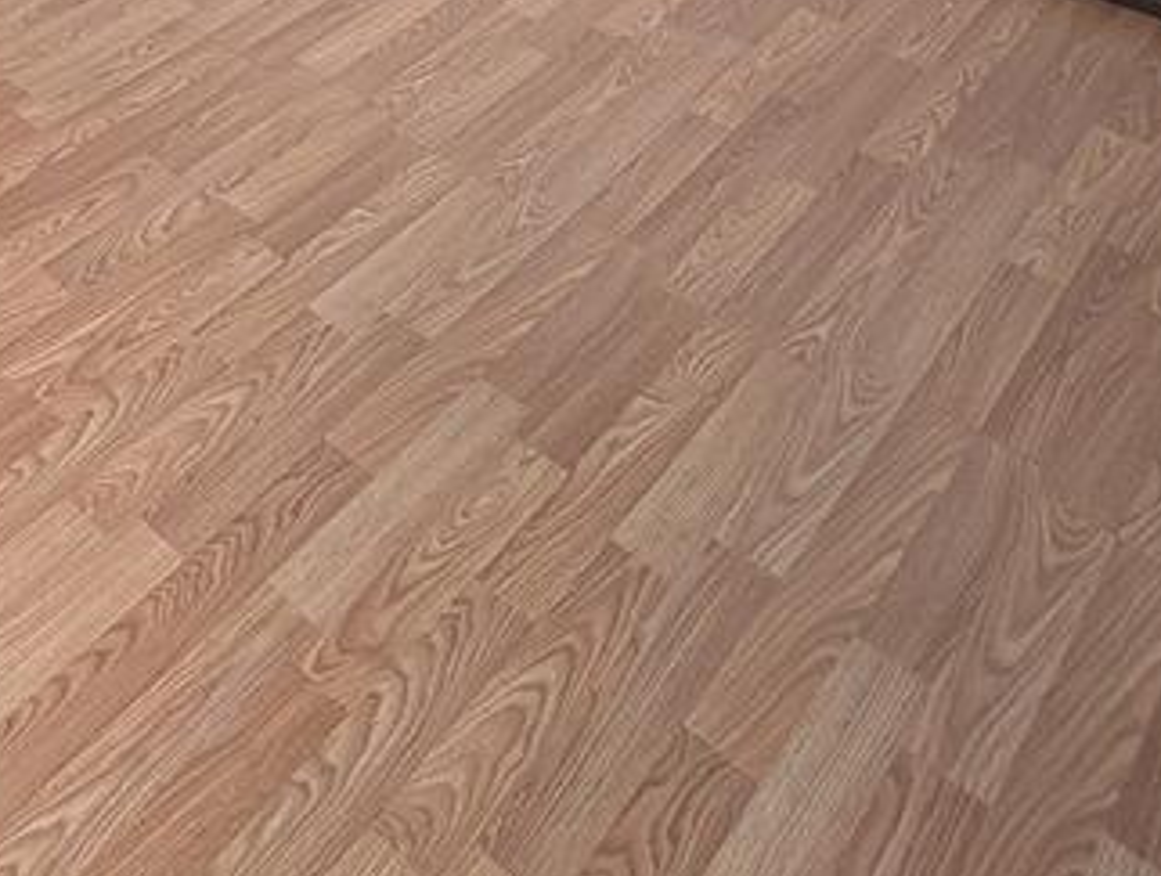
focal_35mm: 38
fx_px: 1277
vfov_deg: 26.0
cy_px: -487
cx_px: -119
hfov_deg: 39.7
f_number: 1.7
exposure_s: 1/158
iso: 307
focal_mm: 2.02
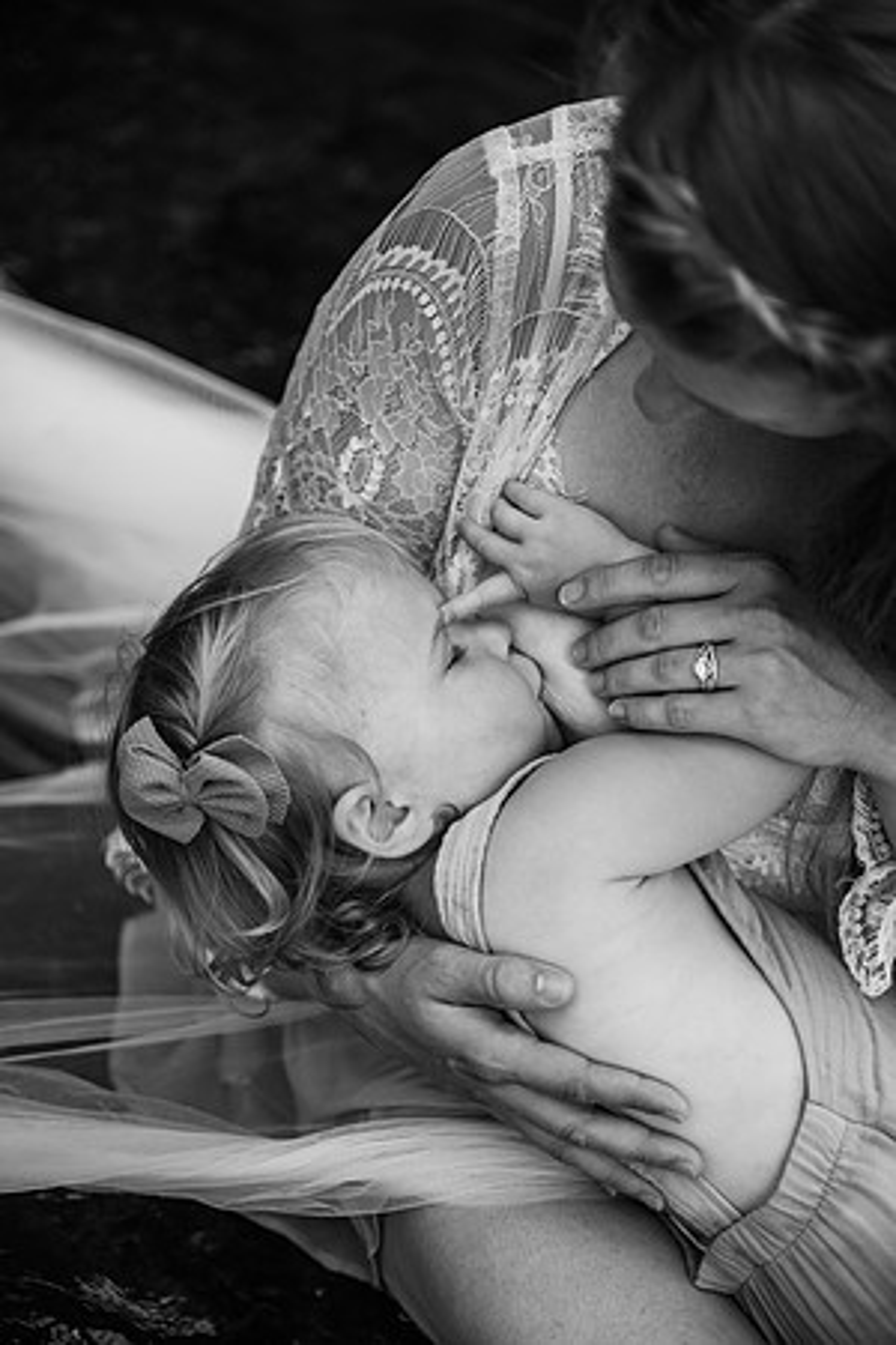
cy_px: 672
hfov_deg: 21.9
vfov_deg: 32.4
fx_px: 2314
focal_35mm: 62
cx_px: 448
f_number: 2.8
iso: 500
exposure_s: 1/1000
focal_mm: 62
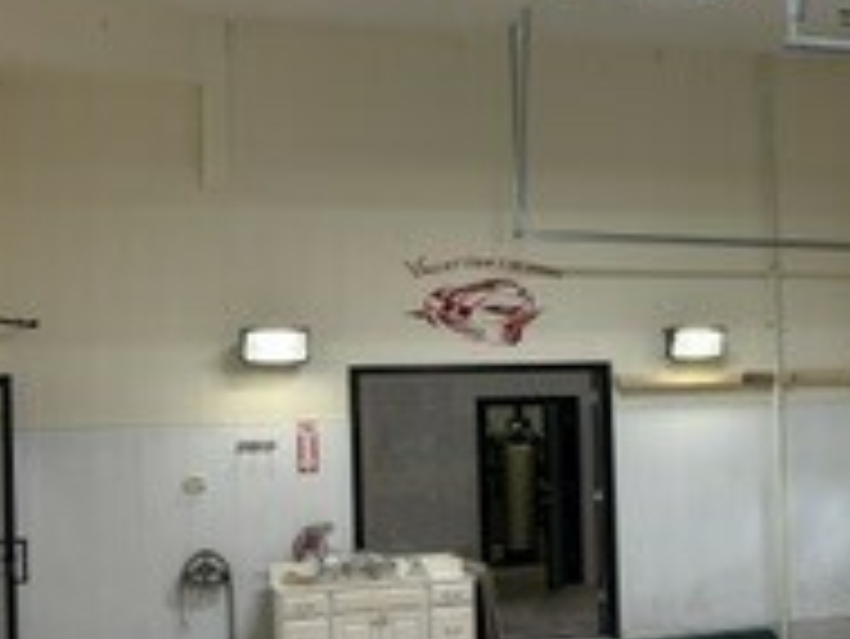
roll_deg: +2.0
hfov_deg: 29.7
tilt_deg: +2.2
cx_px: 832
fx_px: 1499
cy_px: 392
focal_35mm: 61
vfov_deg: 24.0
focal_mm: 6.76
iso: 125
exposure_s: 1/232
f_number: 1.78
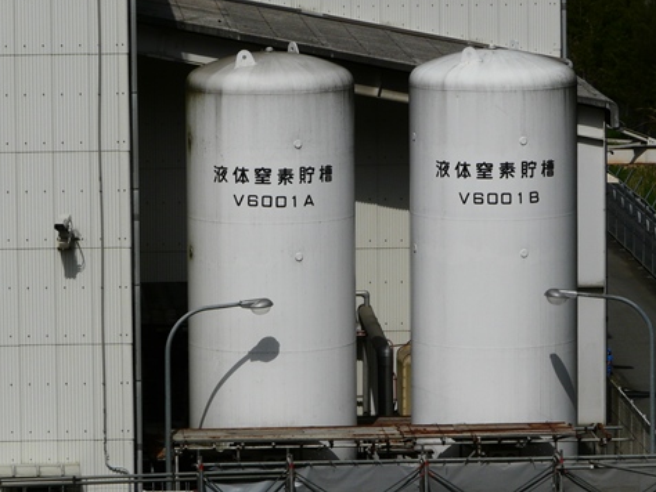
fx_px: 4835
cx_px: 331
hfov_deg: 7.8
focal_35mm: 255
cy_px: 245
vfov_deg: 5.8
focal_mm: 32.5
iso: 100
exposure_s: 1/1000
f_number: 8
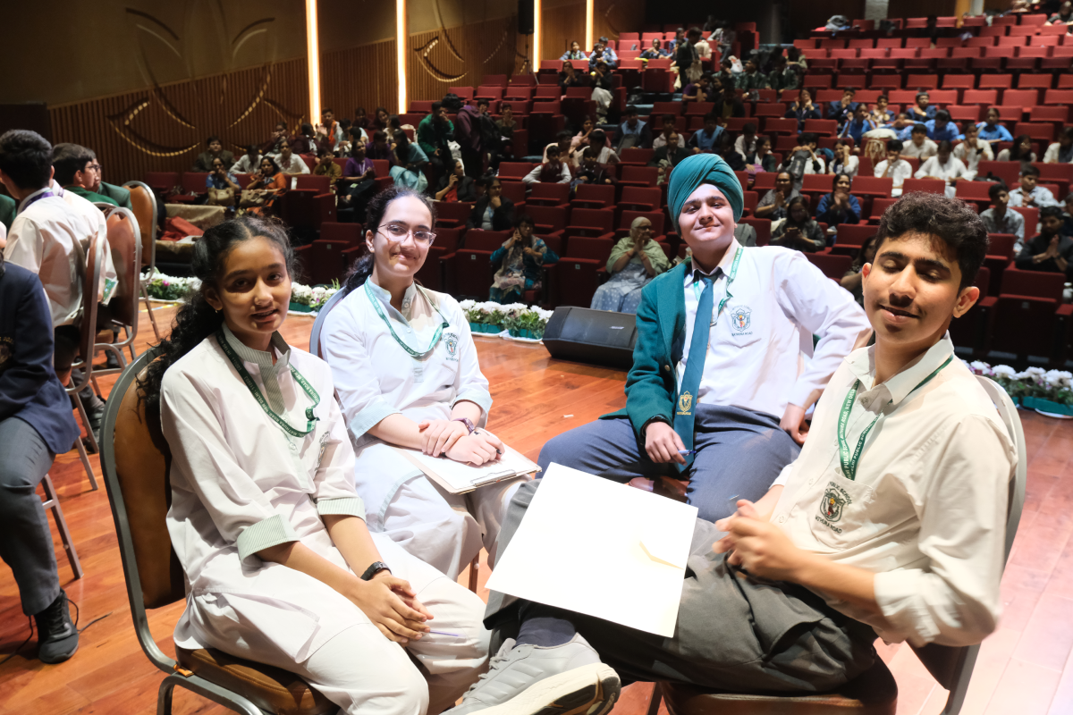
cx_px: 536
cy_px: 358
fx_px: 984
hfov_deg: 57.2
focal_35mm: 33
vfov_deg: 40.0
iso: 3200
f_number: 4.2
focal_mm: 22.1
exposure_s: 1/45
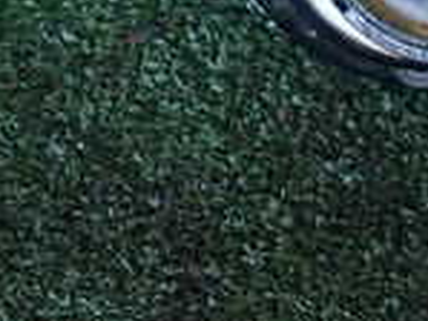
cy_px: -321
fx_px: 1497
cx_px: 787
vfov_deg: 11.1
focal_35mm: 121
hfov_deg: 14.2
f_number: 2.3
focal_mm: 5.4
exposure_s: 1/30
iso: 250
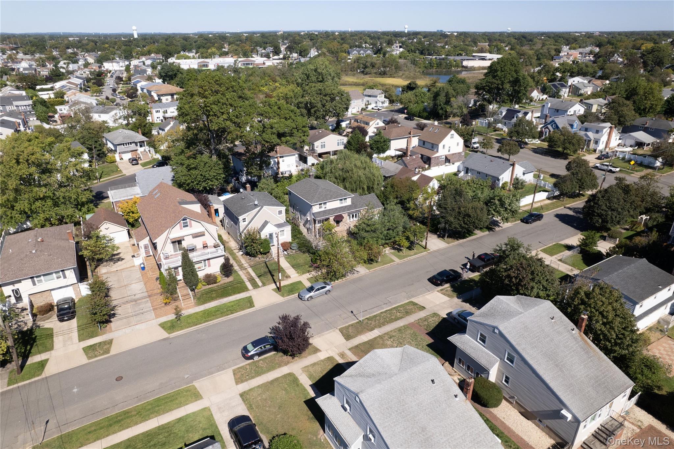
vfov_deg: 57.2
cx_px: 337
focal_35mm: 22
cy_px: 224
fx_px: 412
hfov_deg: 78.6
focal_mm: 8.38
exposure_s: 1/80
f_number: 2.8
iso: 100
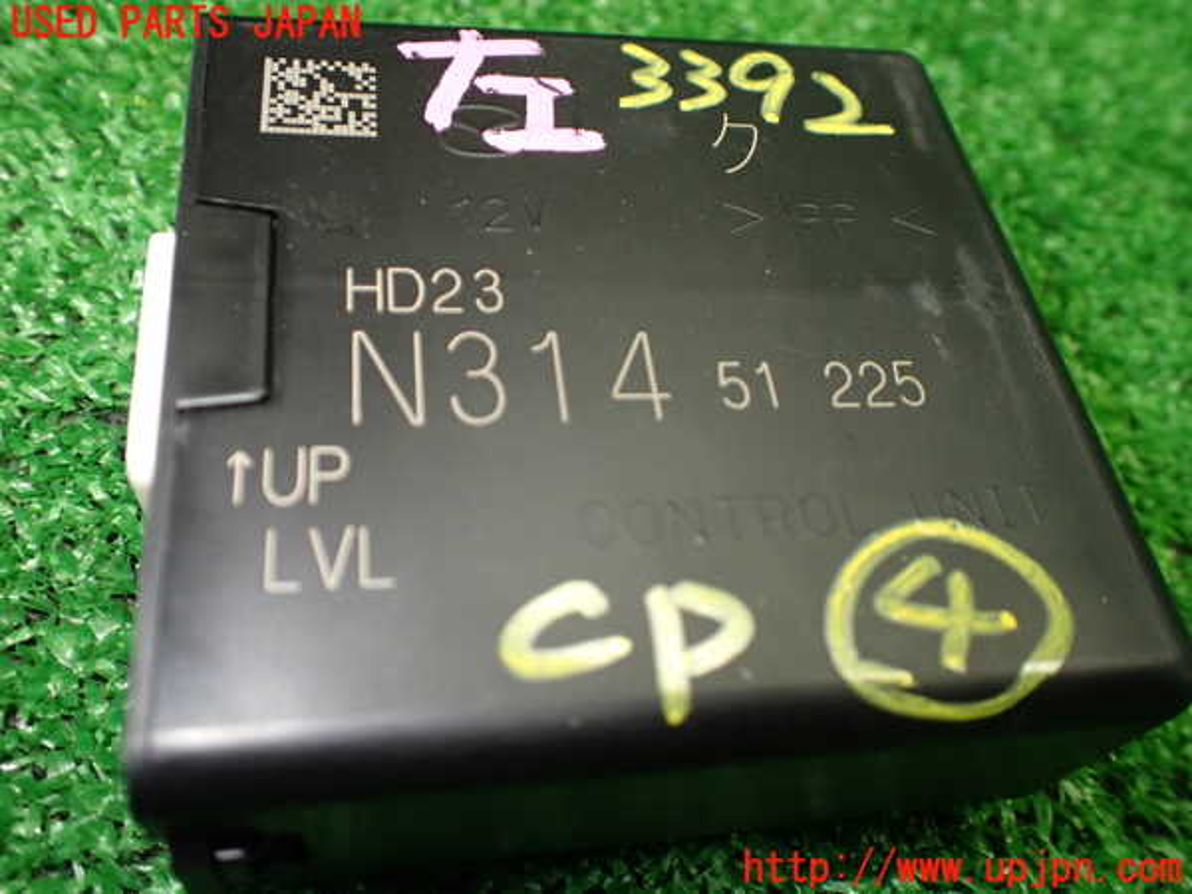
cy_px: 447
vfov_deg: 46.8
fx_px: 1033
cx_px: 596
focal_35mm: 30
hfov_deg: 60.0
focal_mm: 5.4
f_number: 2.3
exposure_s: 1/125
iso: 400
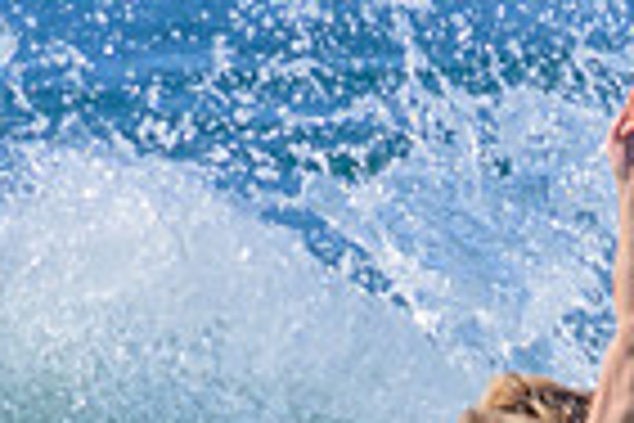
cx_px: 636
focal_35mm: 4479
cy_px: 646
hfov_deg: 0.5
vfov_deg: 0.3
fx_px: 78874
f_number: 11
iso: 1000
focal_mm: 800
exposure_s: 1/2000
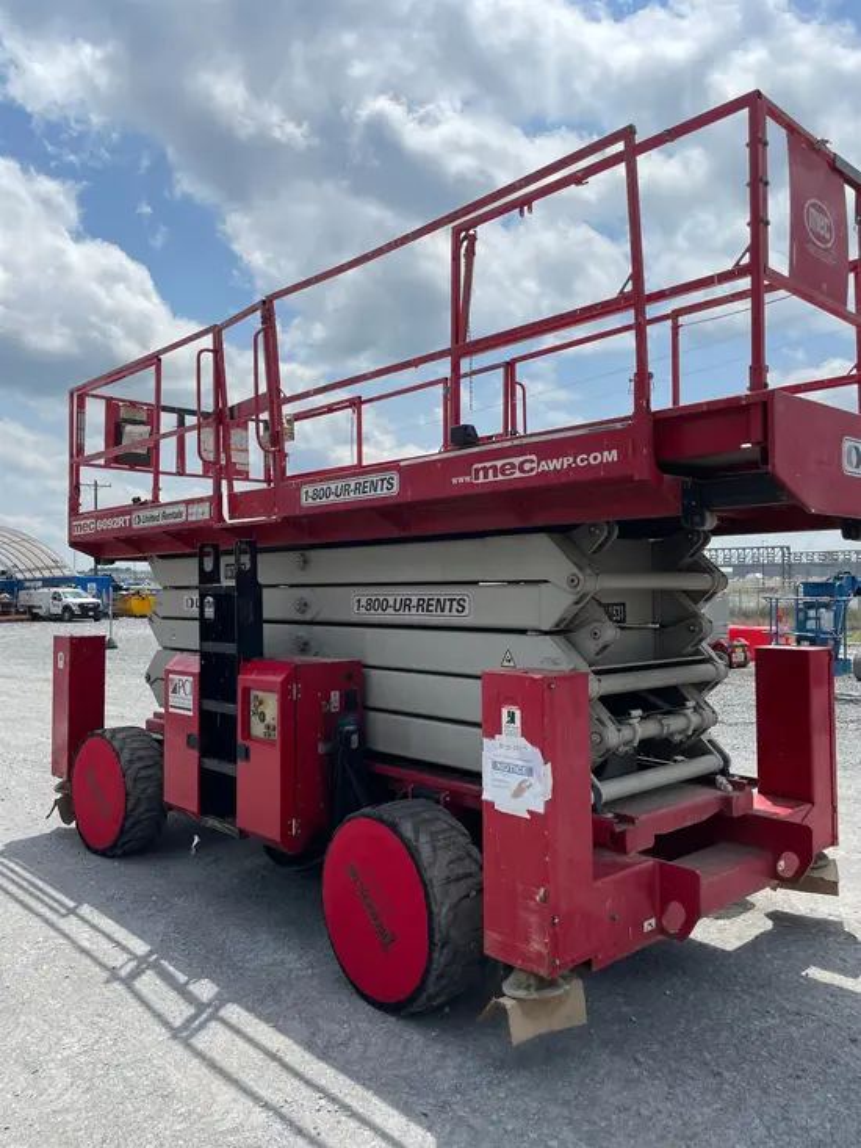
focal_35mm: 26
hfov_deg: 53.1
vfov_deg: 67.3
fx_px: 862
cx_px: 430
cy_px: 574
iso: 32
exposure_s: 1/6135
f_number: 1.6
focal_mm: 4.2
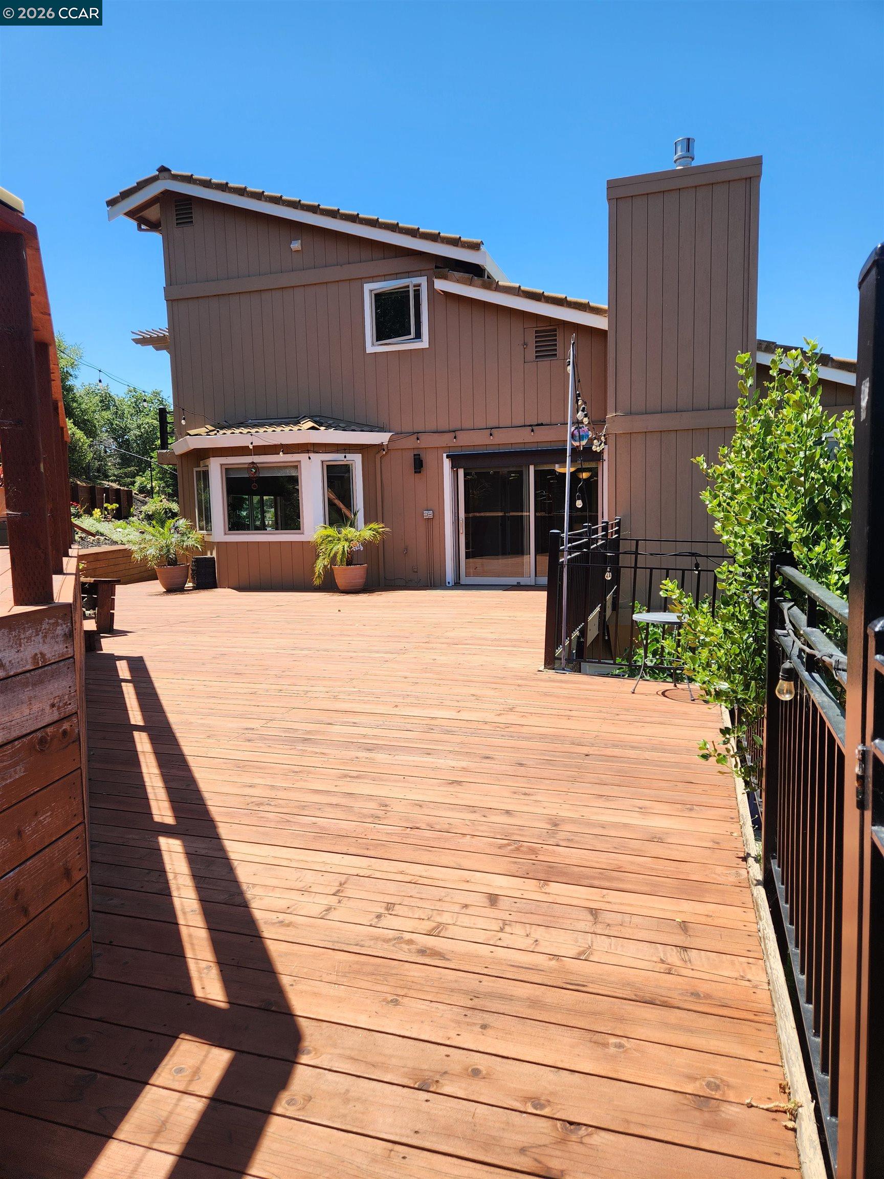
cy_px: 590
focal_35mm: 23
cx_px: 442
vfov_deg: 73.9
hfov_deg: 58.9
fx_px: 783
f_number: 1.8
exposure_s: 1/909
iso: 20
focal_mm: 5.4
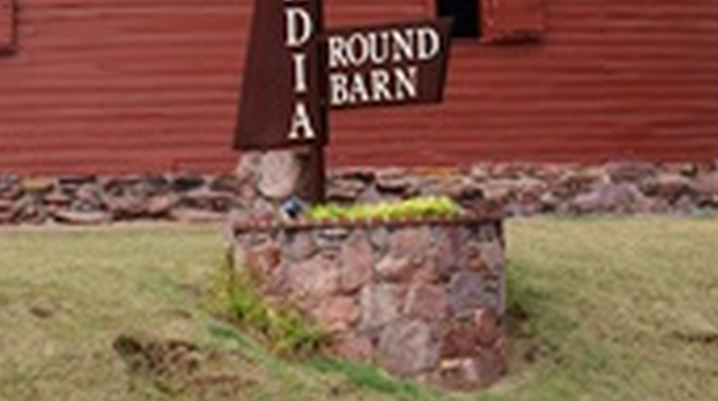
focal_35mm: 215
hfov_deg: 10.0
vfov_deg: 5.5
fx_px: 4086
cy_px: -320
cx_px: 104
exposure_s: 1/250
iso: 200
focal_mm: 55
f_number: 8
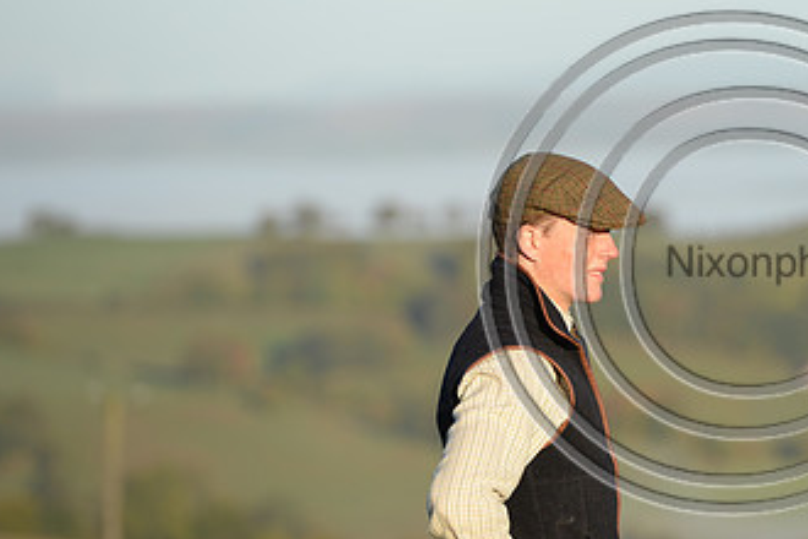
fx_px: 7877
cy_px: 230
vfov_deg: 3.9
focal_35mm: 351
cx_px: 703
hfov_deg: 5.9
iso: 140
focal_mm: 200
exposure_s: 1/800
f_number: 4.5
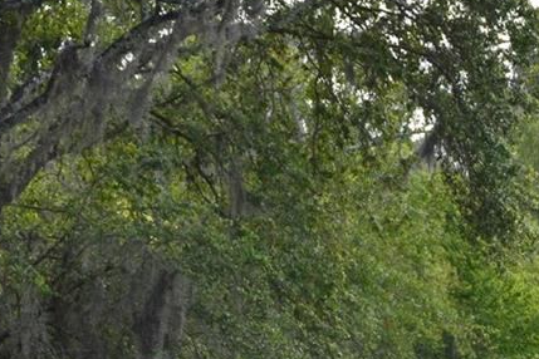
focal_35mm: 308
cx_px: 645
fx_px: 4609
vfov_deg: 4.4
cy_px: 531
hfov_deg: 6.6
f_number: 11
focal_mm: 55
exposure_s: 1/400
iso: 400
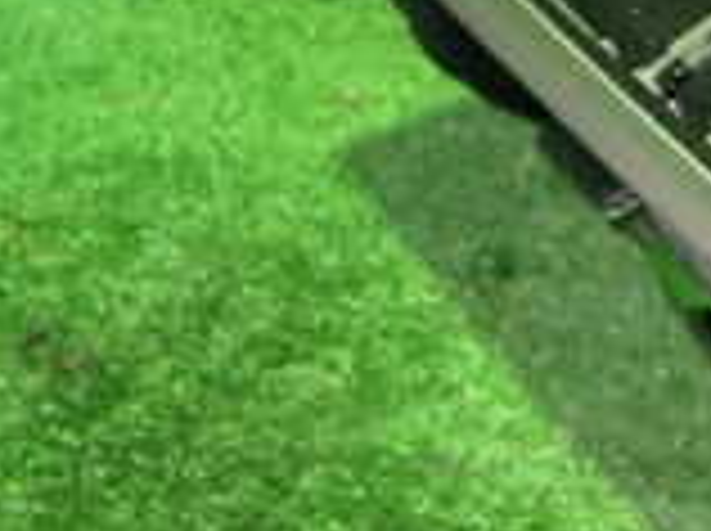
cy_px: 338
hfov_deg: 15.2
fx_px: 2338
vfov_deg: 12.9
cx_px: 1233
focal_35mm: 114
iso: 800
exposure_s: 1/25
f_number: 2.3
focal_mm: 5.4
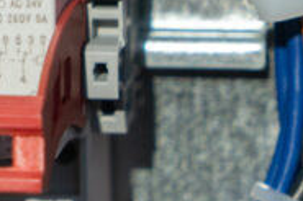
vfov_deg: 3.5
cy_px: 6
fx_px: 3263
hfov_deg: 5.2
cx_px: -226
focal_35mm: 388
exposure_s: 1/2000
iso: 250
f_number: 5.6
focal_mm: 70
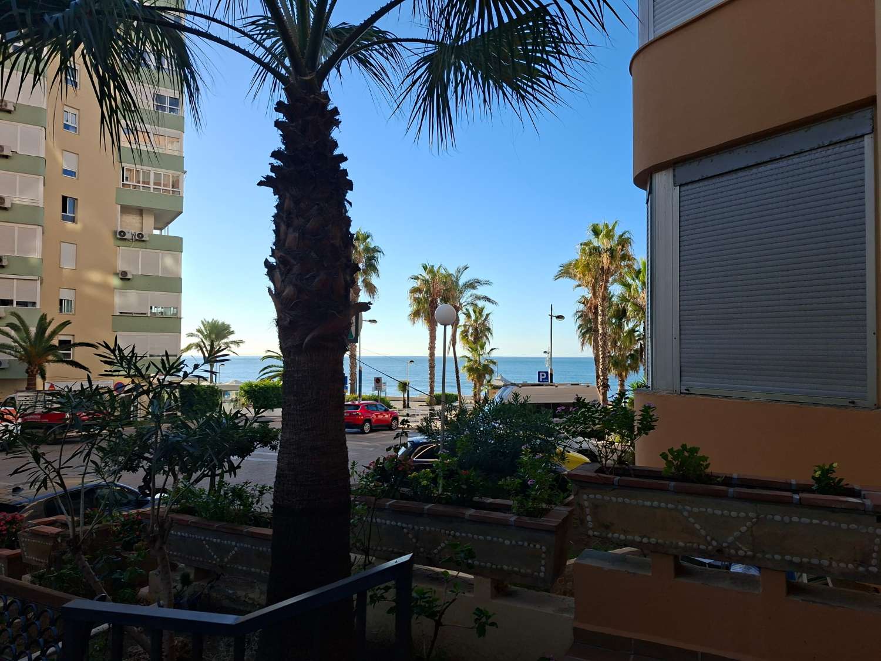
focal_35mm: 23
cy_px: 330
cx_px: 440
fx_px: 585
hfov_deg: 73.9
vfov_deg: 58.9
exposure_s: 1/1653
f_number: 1.8
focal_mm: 5.54
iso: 50
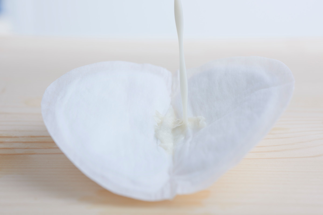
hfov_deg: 19.5
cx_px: 162
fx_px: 942
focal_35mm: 105
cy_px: 108
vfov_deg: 13.0
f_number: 10
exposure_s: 1/125
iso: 160
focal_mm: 105
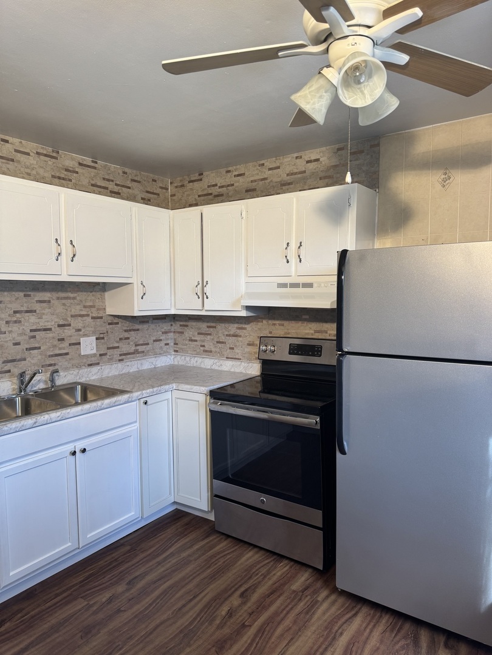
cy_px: 328
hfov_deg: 56.8
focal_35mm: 24
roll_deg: +0.5
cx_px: 246
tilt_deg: -5.0
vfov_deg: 71.6
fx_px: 455
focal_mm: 6.76
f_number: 1.78
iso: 100
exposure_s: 1/120
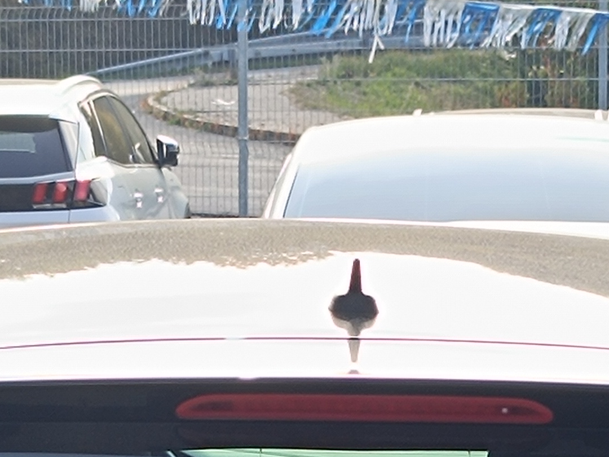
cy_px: 840
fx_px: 1601
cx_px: 283
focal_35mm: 91
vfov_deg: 14.2
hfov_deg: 21.5
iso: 52
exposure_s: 1/332
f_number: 1.88
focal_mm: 5.59
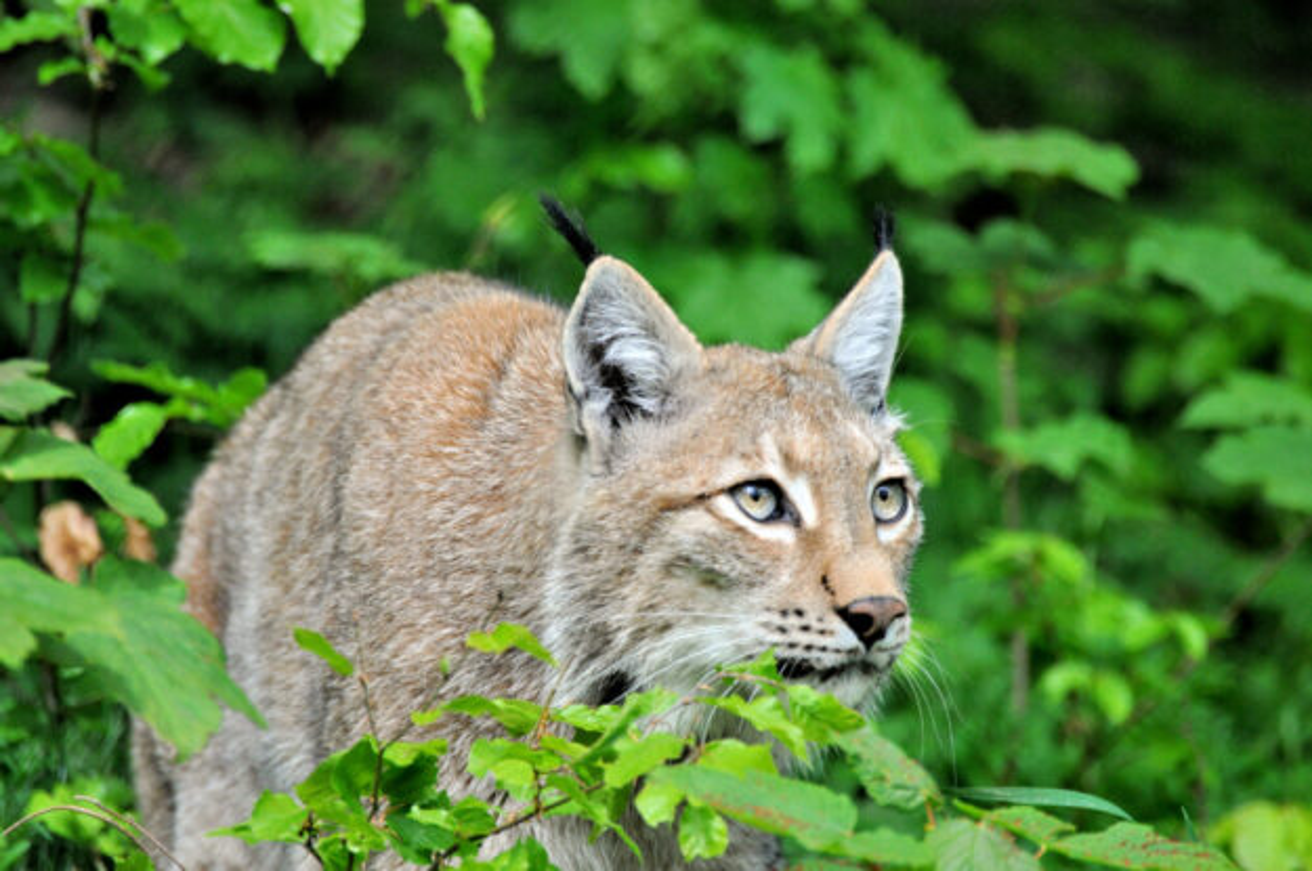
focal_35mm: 360
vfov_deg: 3.8
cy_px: 436
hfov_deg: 5.7
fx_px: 13103
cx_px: 656
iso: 900
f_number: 5.6
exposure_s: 1/500
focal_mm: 240
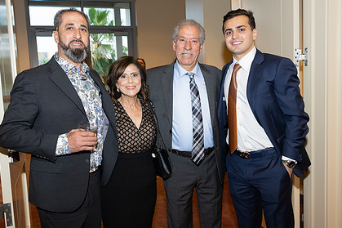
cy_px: 112
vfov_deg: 36.8
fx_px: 342
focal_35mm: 36
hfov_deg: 53.1
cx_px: 175
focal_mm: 26
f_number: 5.6
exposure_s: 1/100
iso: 800
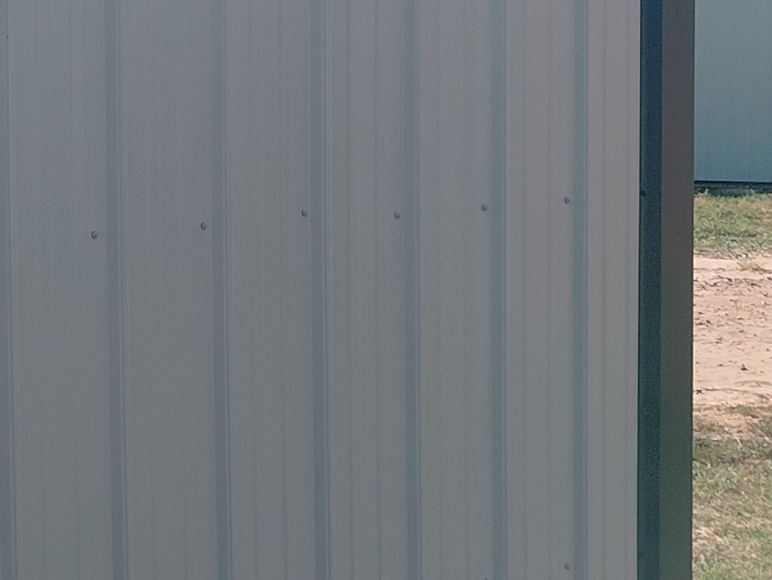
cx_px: -285
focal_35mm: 105
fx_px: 2343
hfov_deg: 17.3
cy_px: 153
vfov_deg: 14.1
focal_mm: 4.69
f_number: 1.8
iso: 50
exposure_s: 1/2005
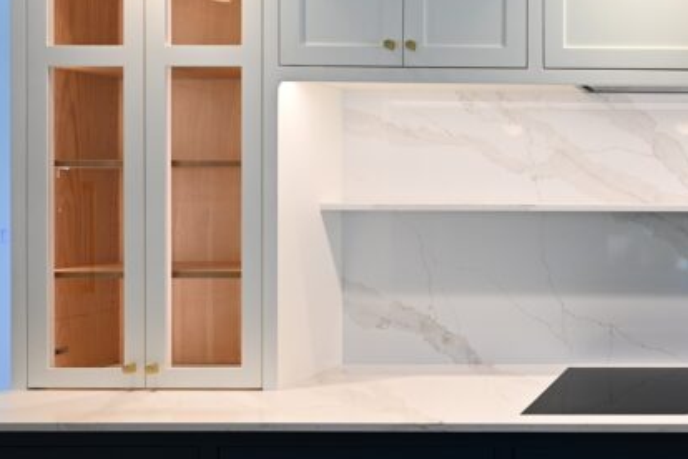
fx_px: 803
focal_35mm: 42
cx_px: 761
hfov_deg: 38.3
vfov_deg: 31.9
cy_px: 202
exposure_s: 1/60
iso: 640
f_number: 7.1
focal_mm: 17
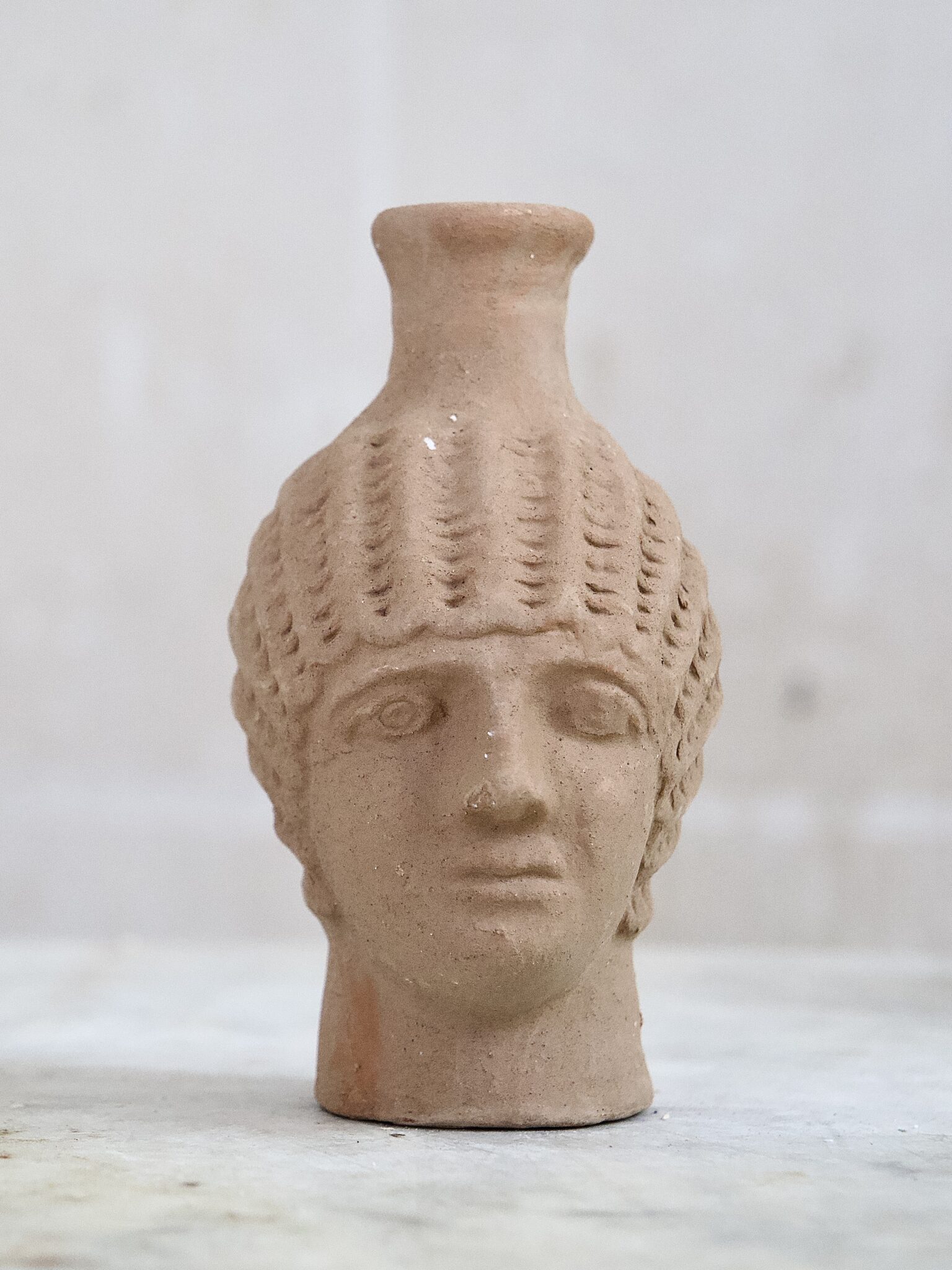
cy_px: 635
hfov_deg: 17.6
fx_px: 3080
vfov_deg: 23.3
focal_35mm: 84
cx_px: 476
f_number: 3.9
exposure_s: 1/60
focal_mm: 42
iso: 3200
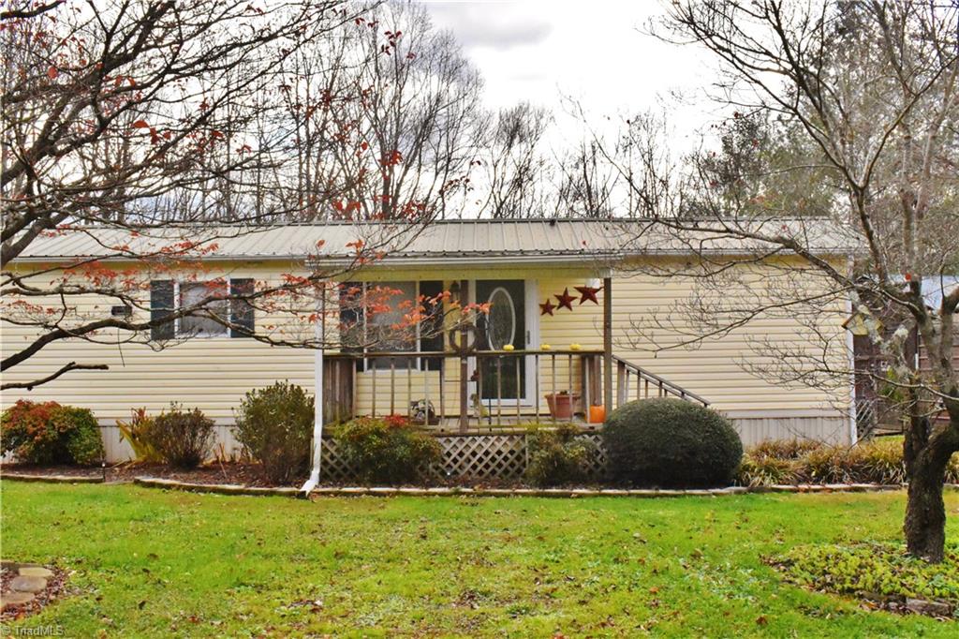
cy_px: 320
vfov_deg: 35.5
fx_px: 999
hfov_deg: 51.3
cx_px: 480
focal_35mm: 38
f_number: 25
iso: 7200
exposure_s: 1/800
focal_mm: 25
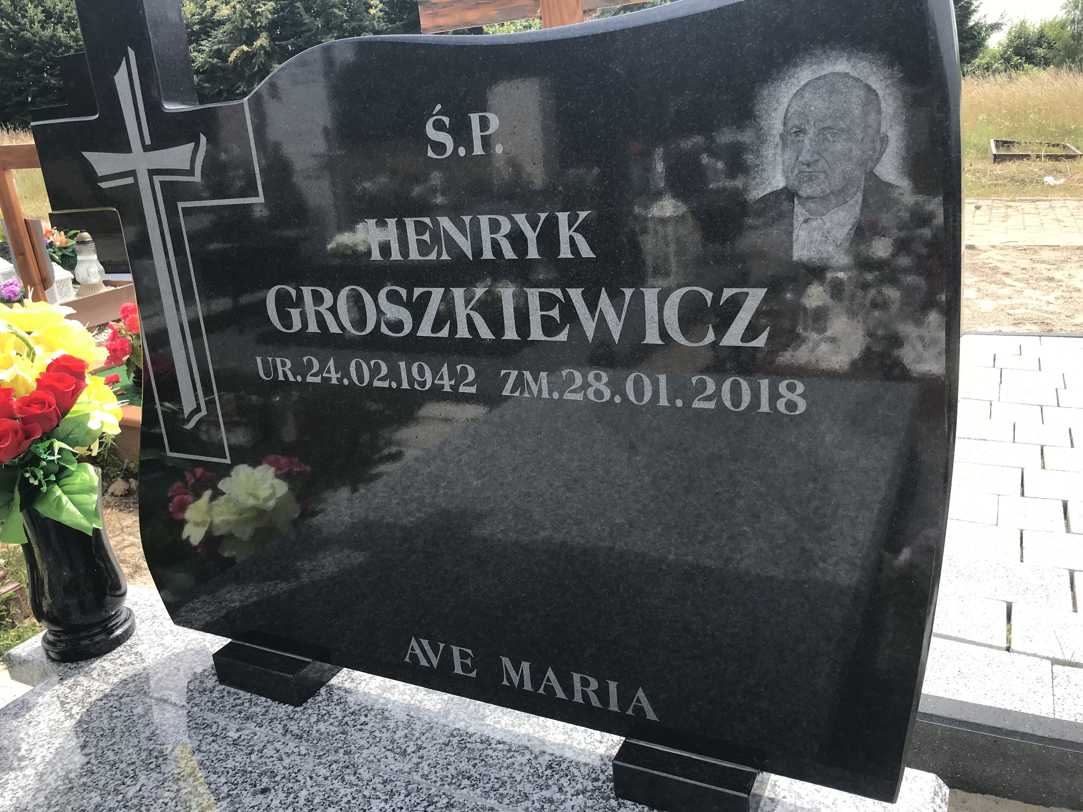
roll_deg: +5.1
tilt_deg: -17.9
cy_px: 406
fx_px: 876
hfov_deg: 63.4
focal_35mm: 28
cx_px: 542
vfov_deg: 49.7
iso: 20
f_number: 1.8
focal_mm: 3.99
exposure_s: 1/977
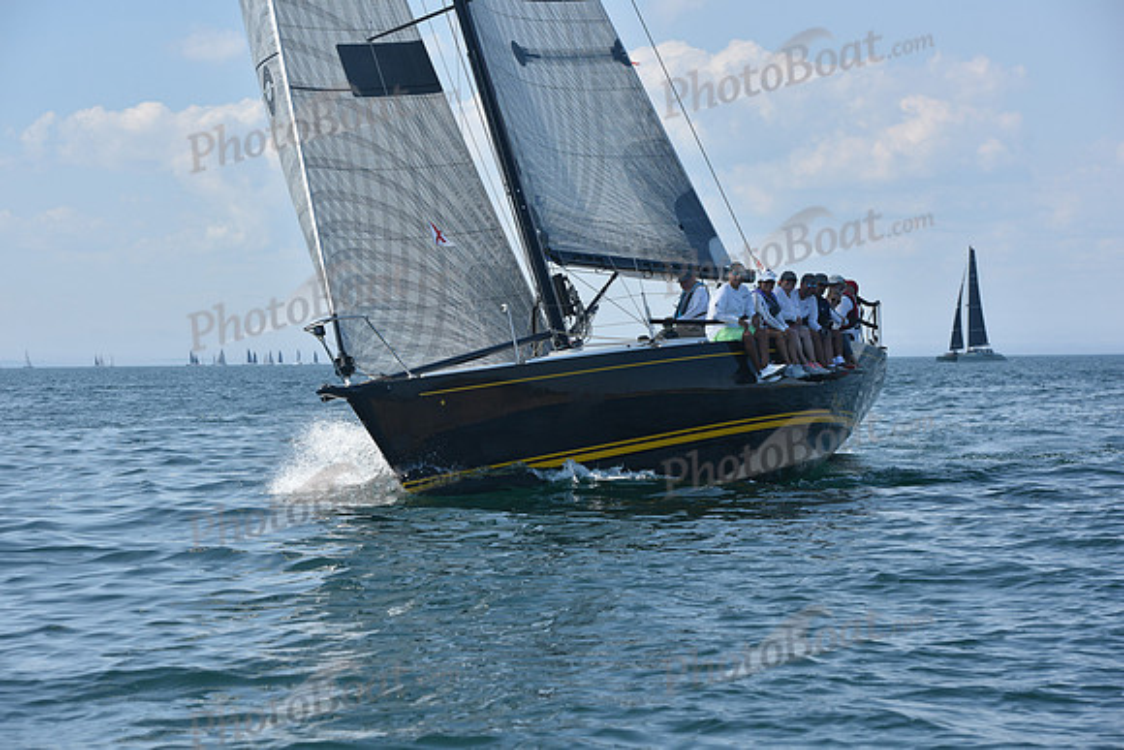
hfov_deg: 19.5
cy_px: 375
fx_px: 3279
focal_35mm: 105
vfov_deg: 13.0
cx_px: 562
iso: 320
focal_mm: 105
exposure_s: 1/1600
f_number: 7.1
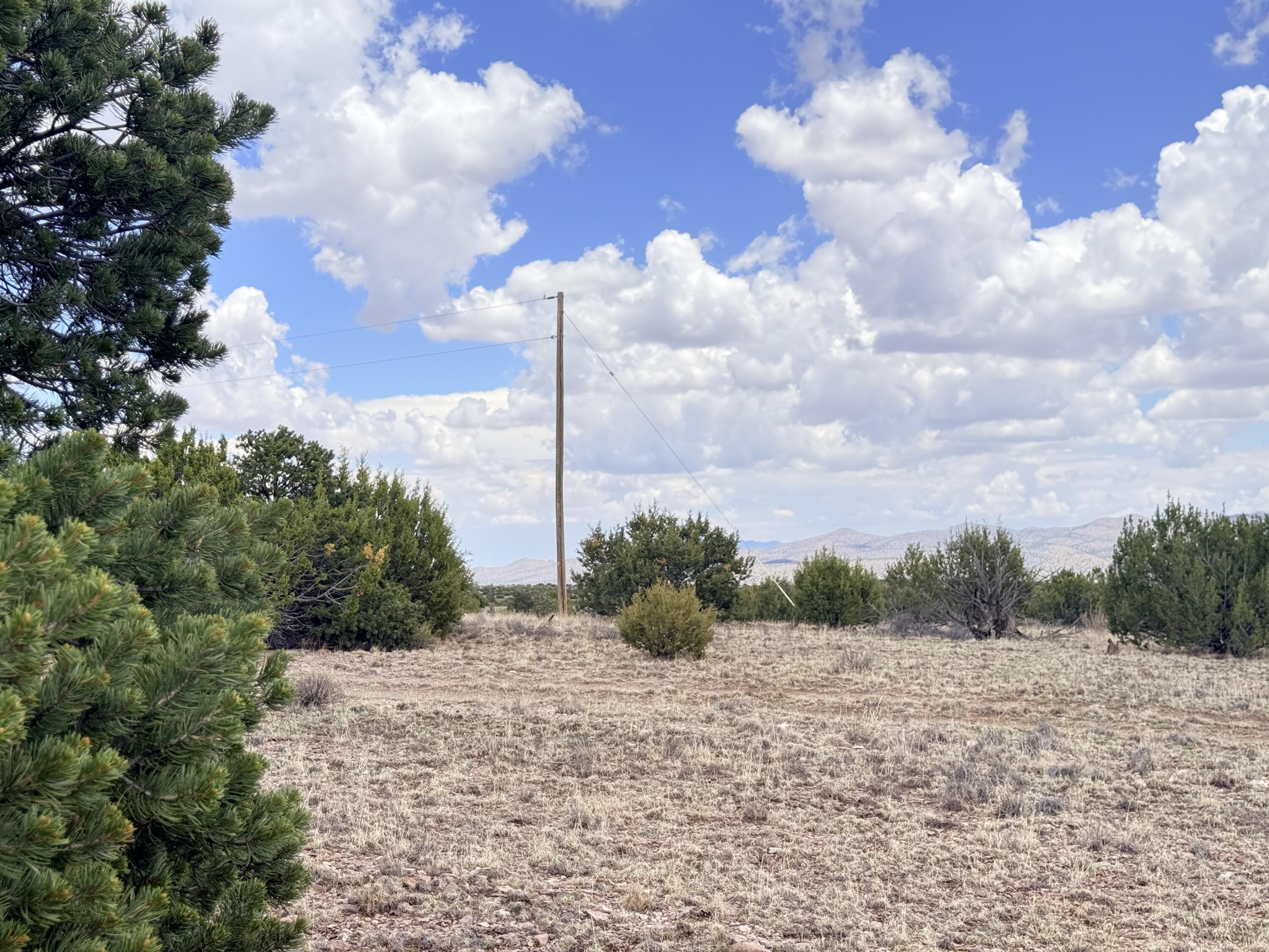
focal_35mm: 48
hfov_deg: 39.7
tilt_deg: +3.0
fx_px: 1760
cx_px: 634
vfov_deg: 30.3
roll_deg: +0.7
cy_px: 476
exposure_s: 1/2033
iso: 80
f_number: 1.78
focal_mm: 6.76
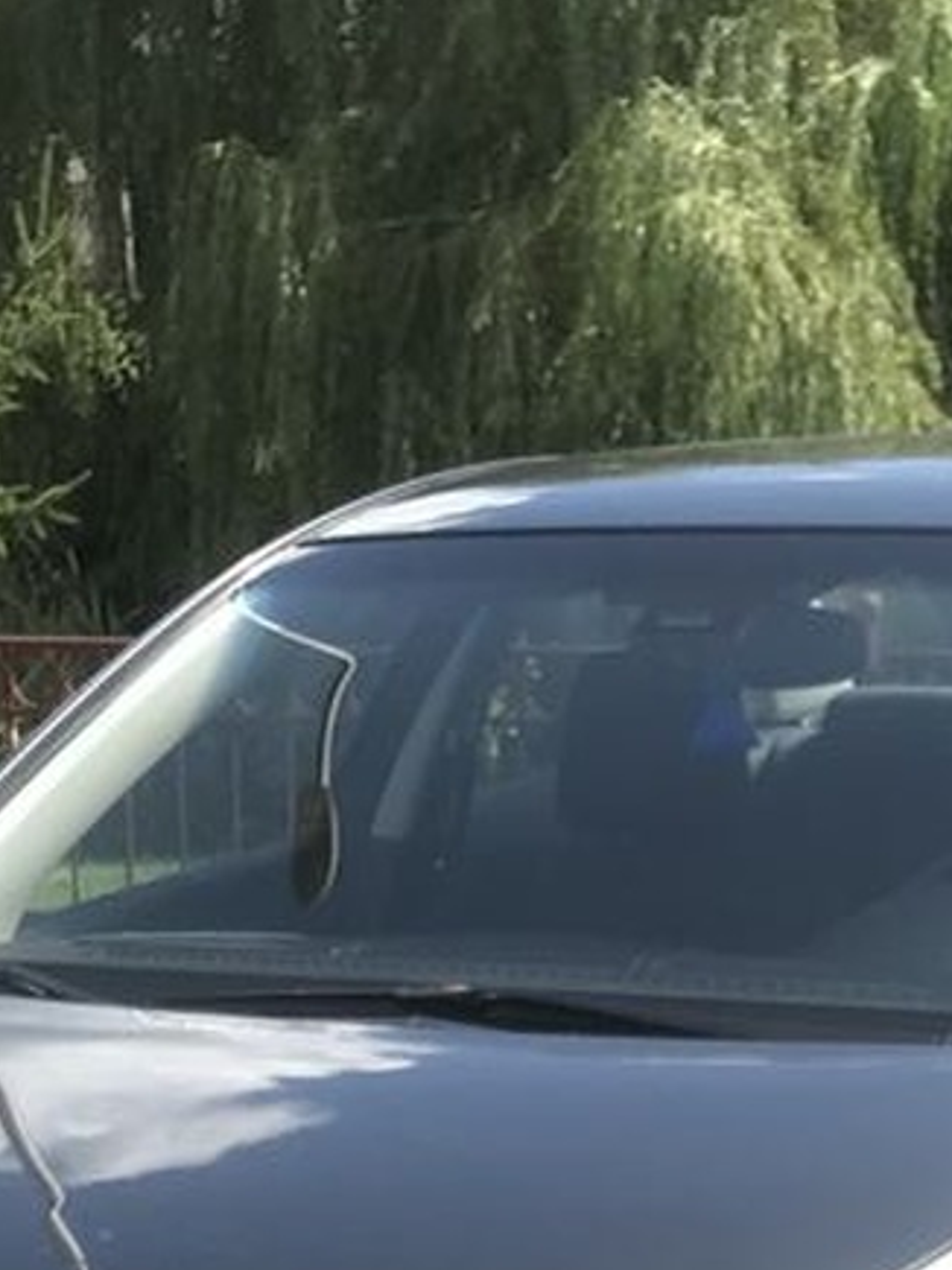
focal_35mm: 103
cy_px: 2131
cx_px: 333
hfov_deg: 14.3
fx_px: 3779
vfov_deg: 16.6
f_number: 1.8
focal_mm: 3.99
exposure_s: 1/1227
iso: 20
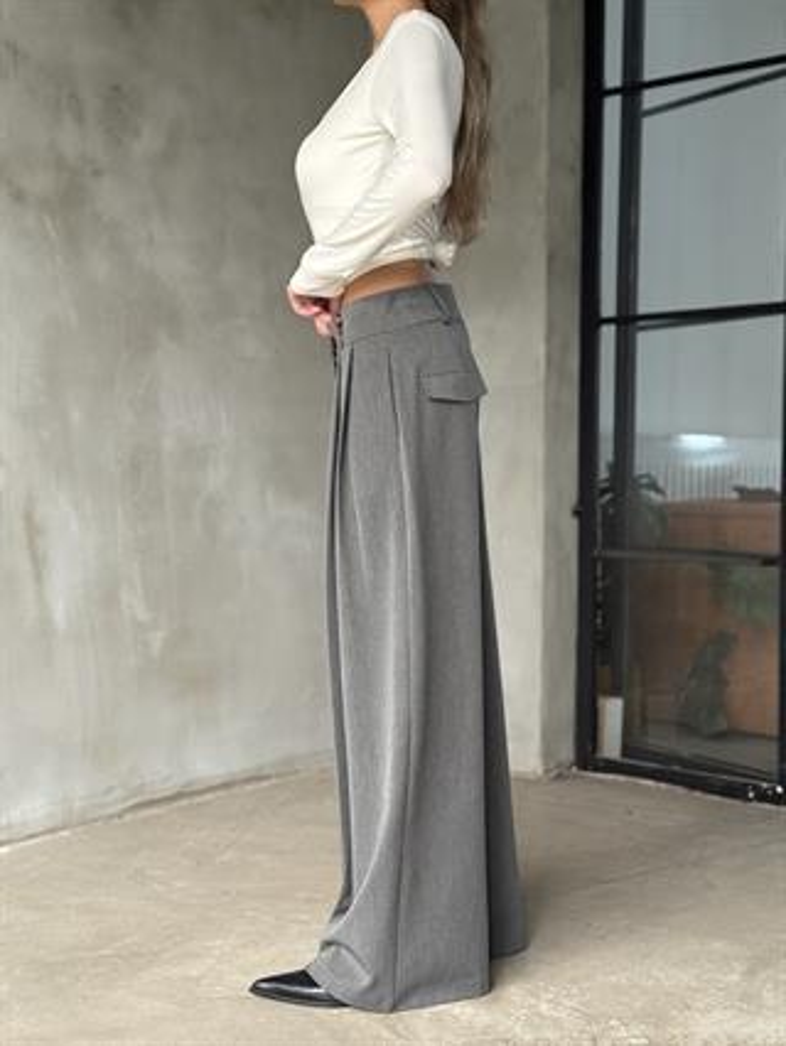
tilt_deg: -2.2
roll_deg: -0.5
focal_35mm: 48
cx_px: 393
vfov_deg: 39.6
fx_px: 1452
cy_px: 523
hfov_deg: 30.3
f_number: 1.78
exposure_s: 1/40
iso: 400
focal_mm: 6.76
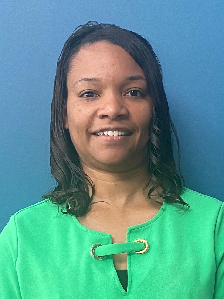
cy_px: 150
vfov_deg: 67.3
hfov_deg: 53.1
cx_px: 112
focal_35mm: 26
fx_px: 224
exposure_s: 1/60
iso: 100
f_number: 1.8
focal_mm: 4.25
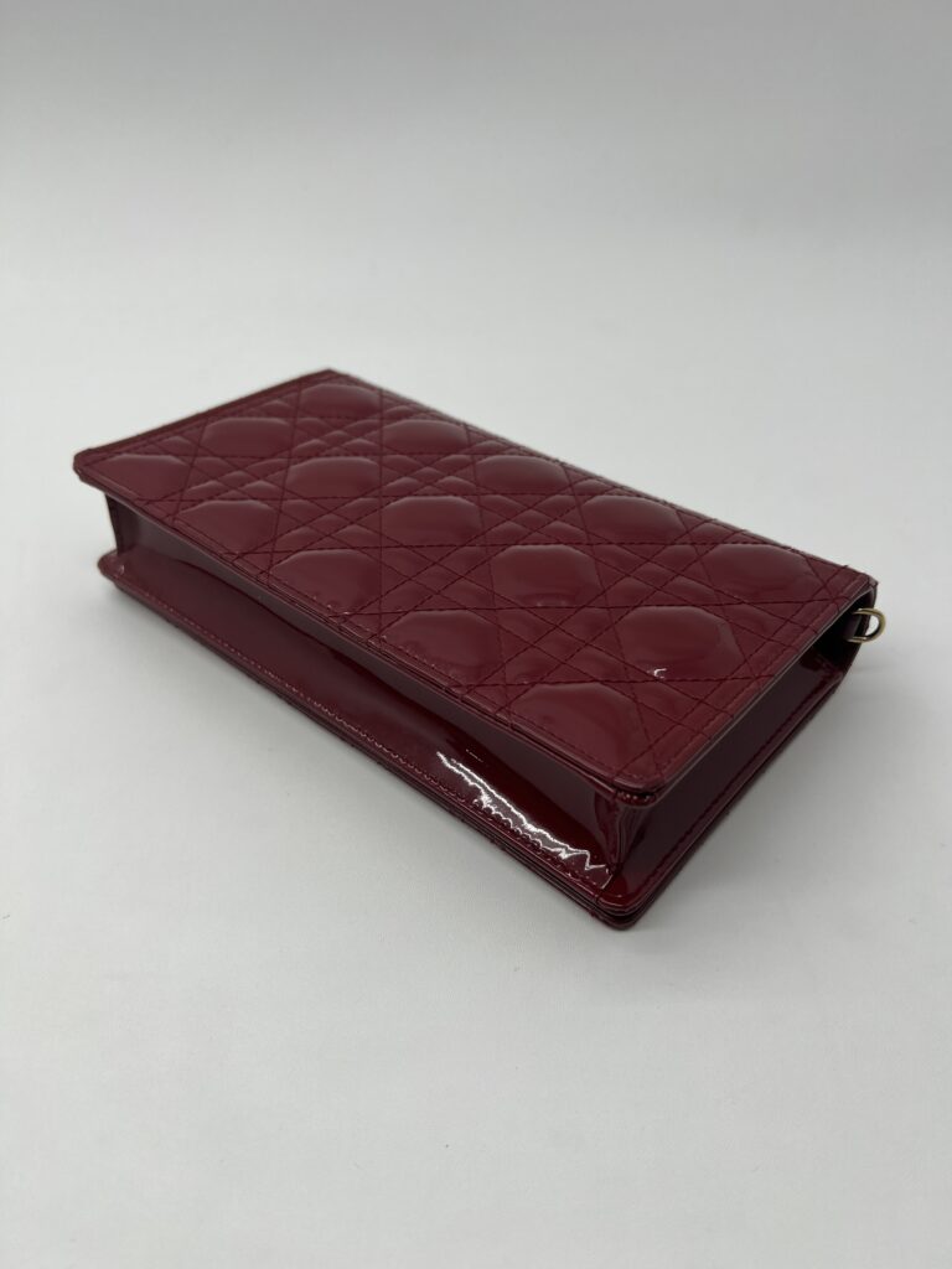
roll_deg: +1.7
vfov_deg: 67.3
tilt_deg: -38.3
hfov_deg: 53.1
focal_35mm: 26
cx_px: 476
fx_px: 953
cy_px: 634
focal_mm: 5.7
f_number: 1.5
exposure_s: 1/284
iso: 40
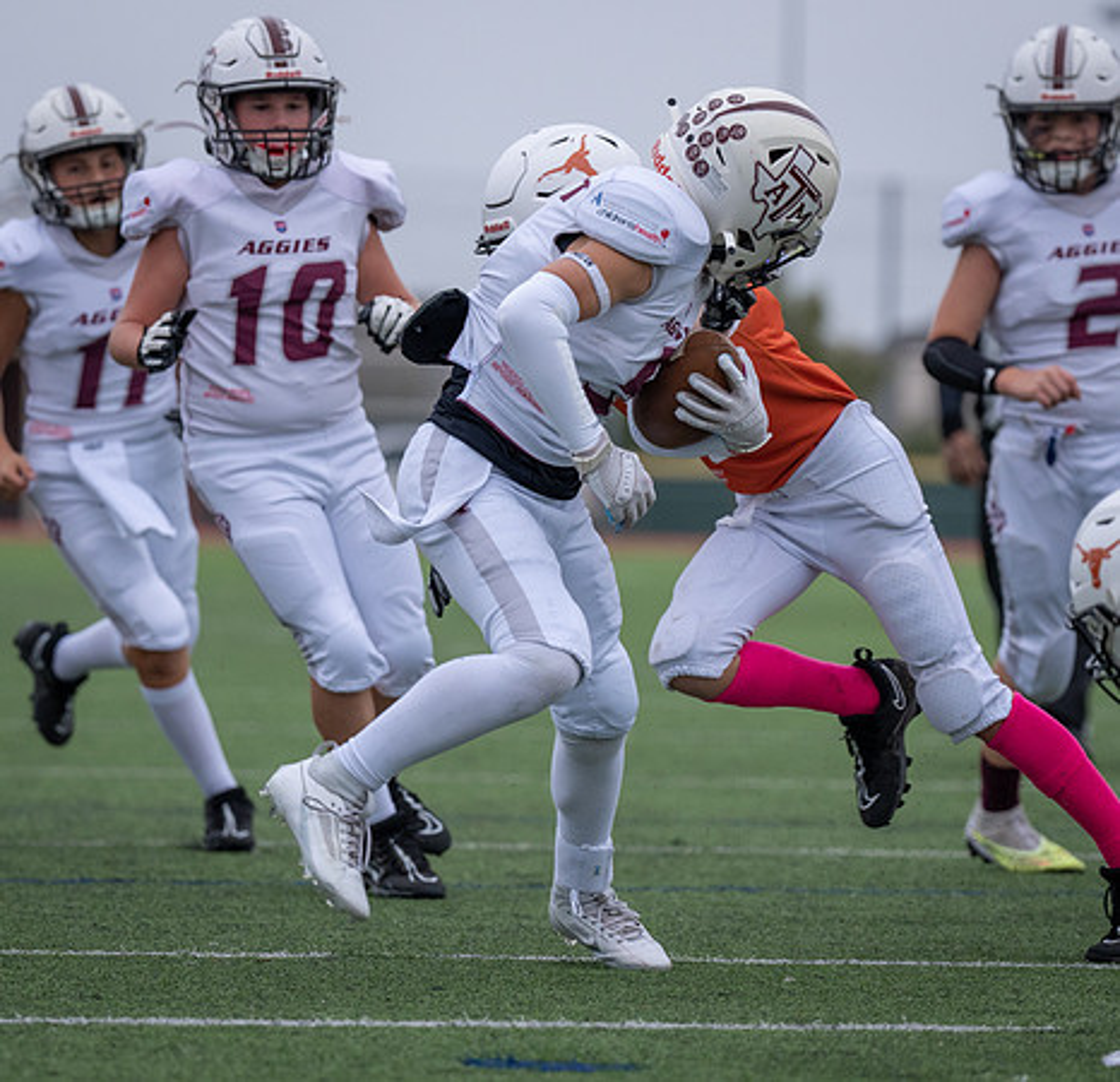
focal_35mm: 265
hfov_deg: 6.7
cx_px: 578
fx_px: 9529
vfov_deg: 6.5
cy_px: 611
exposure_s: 1/1250
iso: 640
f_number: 2.8
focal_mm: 143
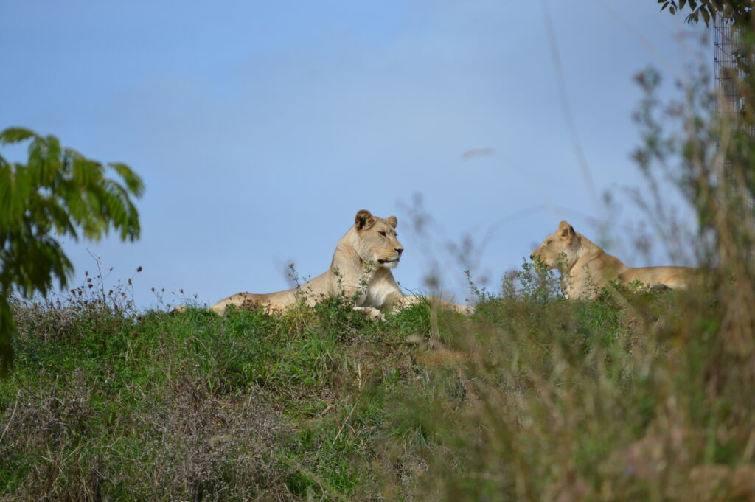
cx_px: 378
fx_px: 6286
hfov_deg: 6.9
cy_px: 251
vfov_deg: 4.6
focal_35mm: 300
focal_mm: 200
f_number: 6.3
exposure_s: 1/640
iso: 100
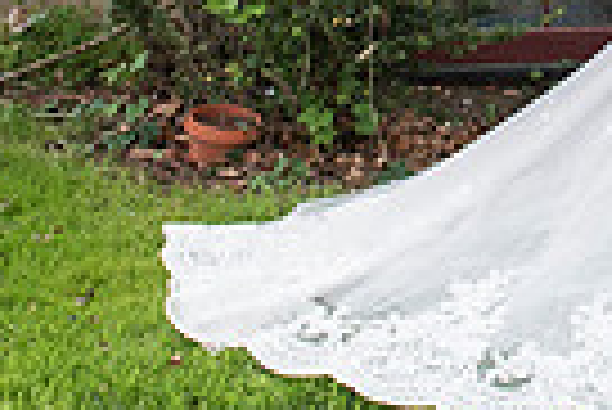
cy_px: -318
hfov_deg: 18.3
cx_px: 846
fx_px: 1736
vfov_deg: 12.4
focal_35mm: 102
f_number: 4
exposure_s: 1/640
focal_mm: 24
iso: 640
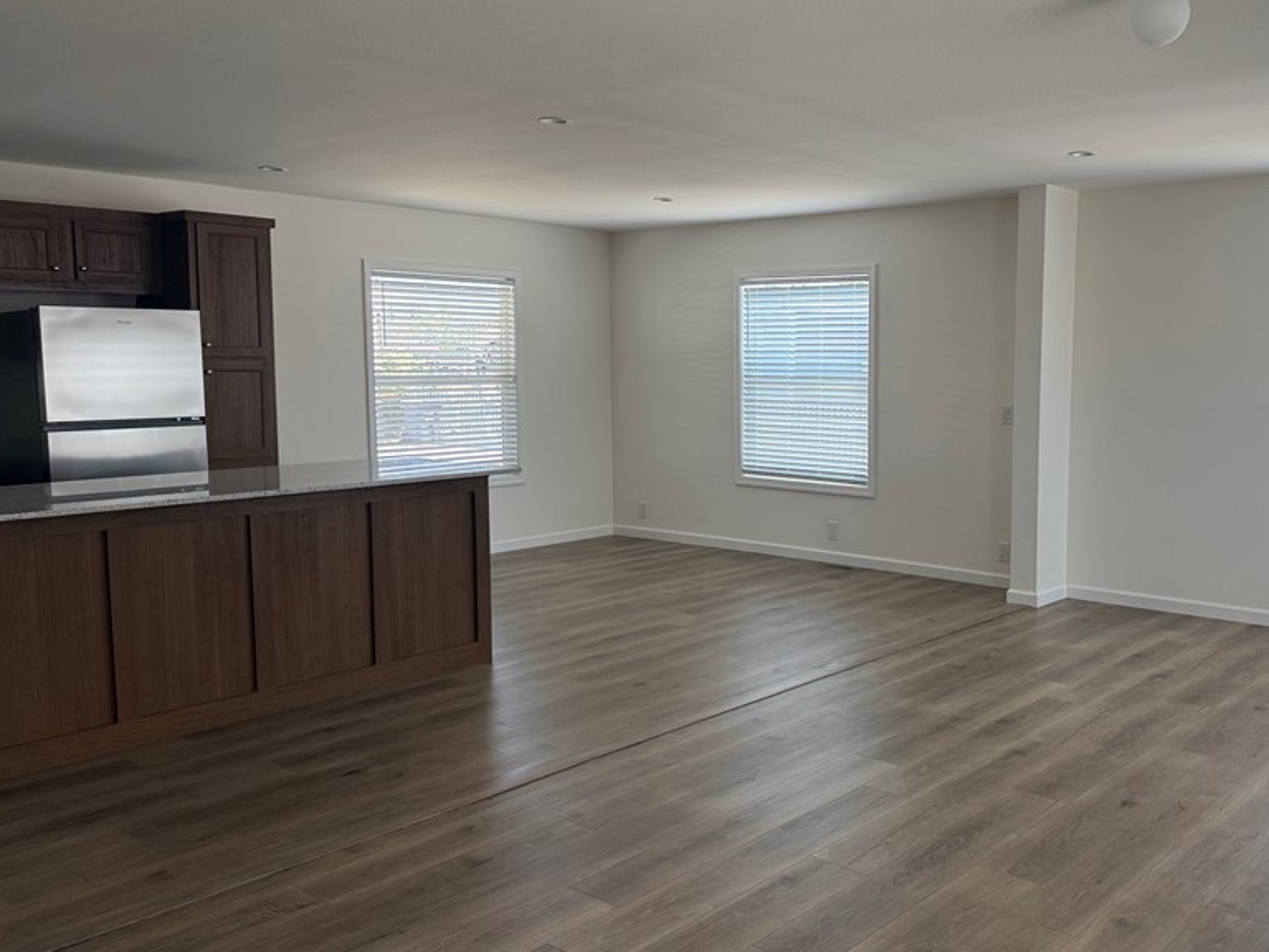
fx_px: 1173
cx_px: 806
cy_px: 478
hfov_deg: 56.0
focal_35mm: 32
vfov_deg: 44.2
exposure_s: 1/166
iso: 125
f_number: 1.78
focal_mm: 6.76
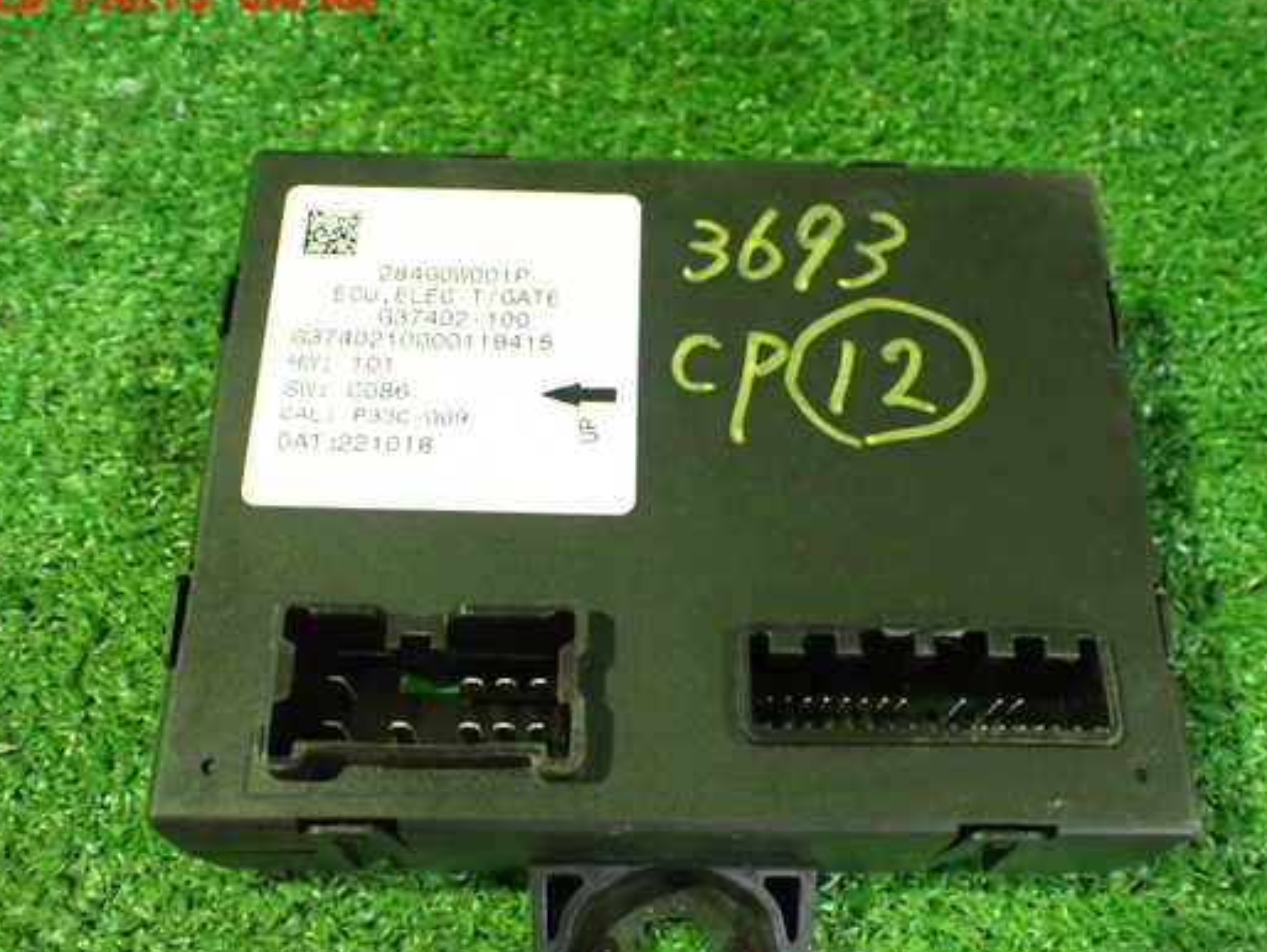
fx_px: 1282
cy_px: 518
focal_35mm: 35
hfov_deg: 52.6
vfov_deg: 40.7
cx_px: 663
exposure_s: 1/30
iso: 1600
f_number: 2.3
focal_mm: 5.4
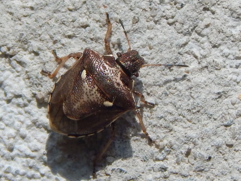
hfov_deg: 14.0
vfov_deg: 10.5
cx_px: 120
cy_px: 90
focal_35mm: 141
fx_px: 982
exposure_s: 1/1250
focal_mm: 25.3
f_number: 4.9
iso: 125
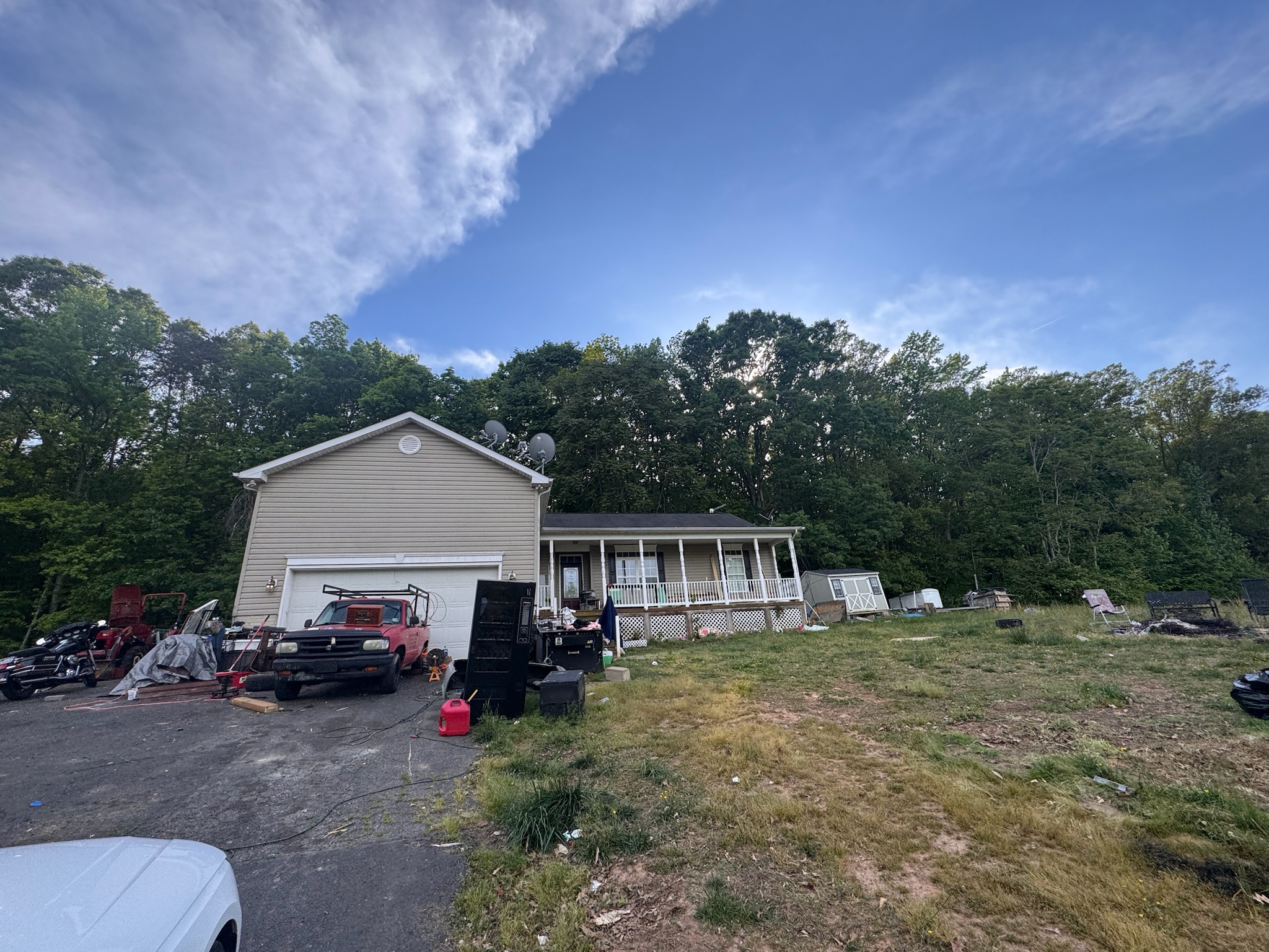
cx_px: 634
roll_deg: +2.5
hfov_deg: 102.1
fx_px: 513
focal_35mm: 14
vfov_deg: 85.7
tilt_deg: +16.3
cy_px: 476
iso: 40
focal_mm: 2.22
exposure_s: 1/980
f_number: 2.2
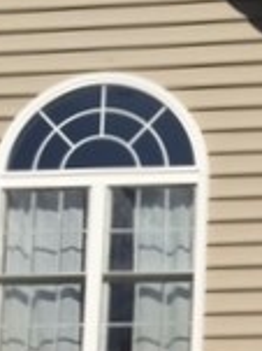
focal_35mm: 120
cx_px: 453
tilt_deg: +10.1
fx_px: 1213
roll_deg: +0.8
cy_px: 515
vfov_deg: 15.3
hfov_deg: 11.5
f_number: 2.2
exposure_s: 1/3597
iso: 32
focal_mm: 4.15
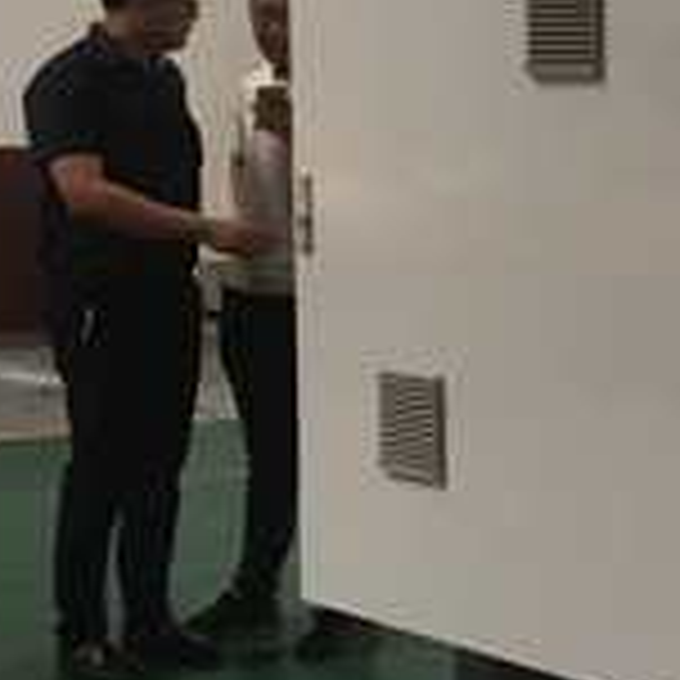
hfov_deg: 15.8
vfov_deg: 17.1
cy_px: 351
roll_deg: -1.6
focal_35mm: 102
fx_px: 2267
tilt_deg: -6.3
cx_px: 991
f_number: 2.2
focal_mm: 4.15
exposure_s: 1/33
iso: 25
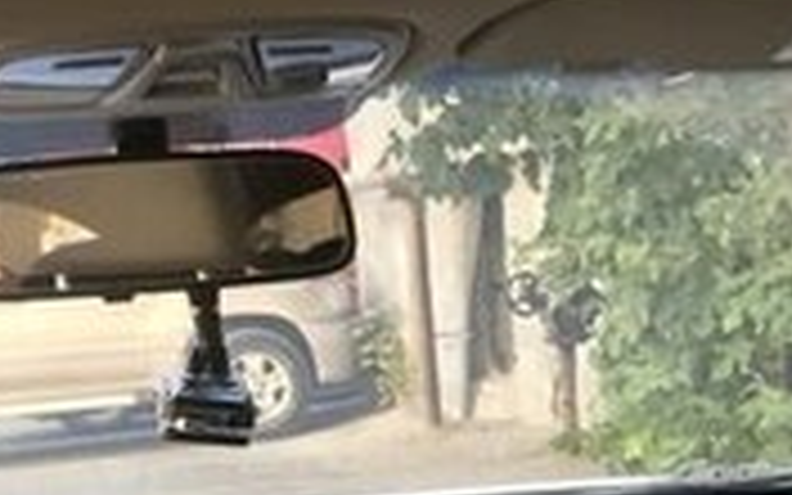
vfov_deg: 11.3
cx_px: 522
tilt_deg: -10.6
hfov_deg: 18.7
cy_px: 727
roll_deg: +3.4
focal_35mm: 111
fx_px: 2396
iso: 40
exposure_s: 1/90
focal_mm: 3.99
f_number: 1.8
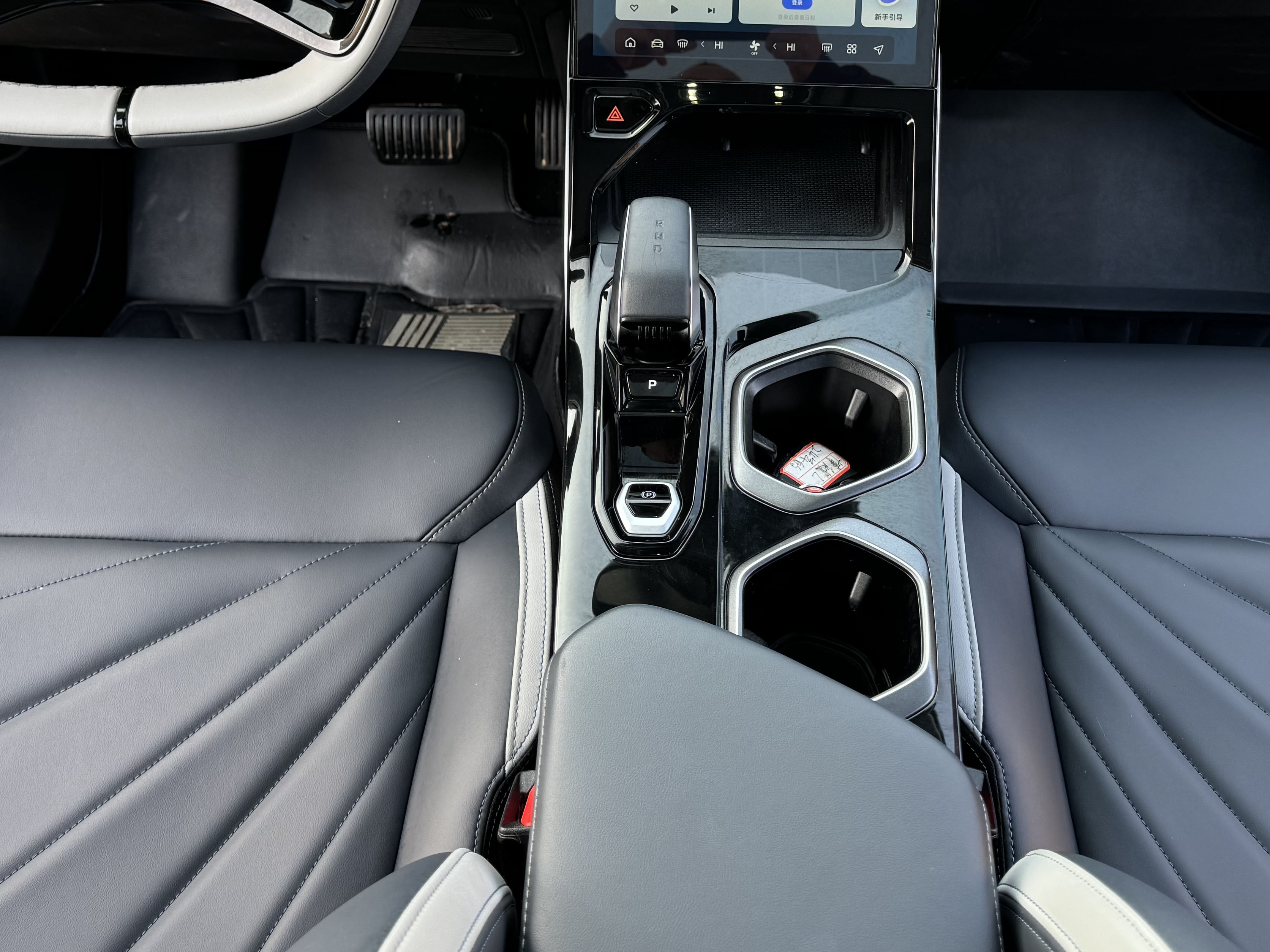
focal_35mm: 41
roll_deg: -3.7
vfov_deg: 34.3
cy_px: 218
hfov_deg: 45.7
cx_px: 720
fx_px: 1504
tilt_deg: -42.7
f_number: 1.78
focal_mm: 6.76
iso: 64
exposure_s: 1/121
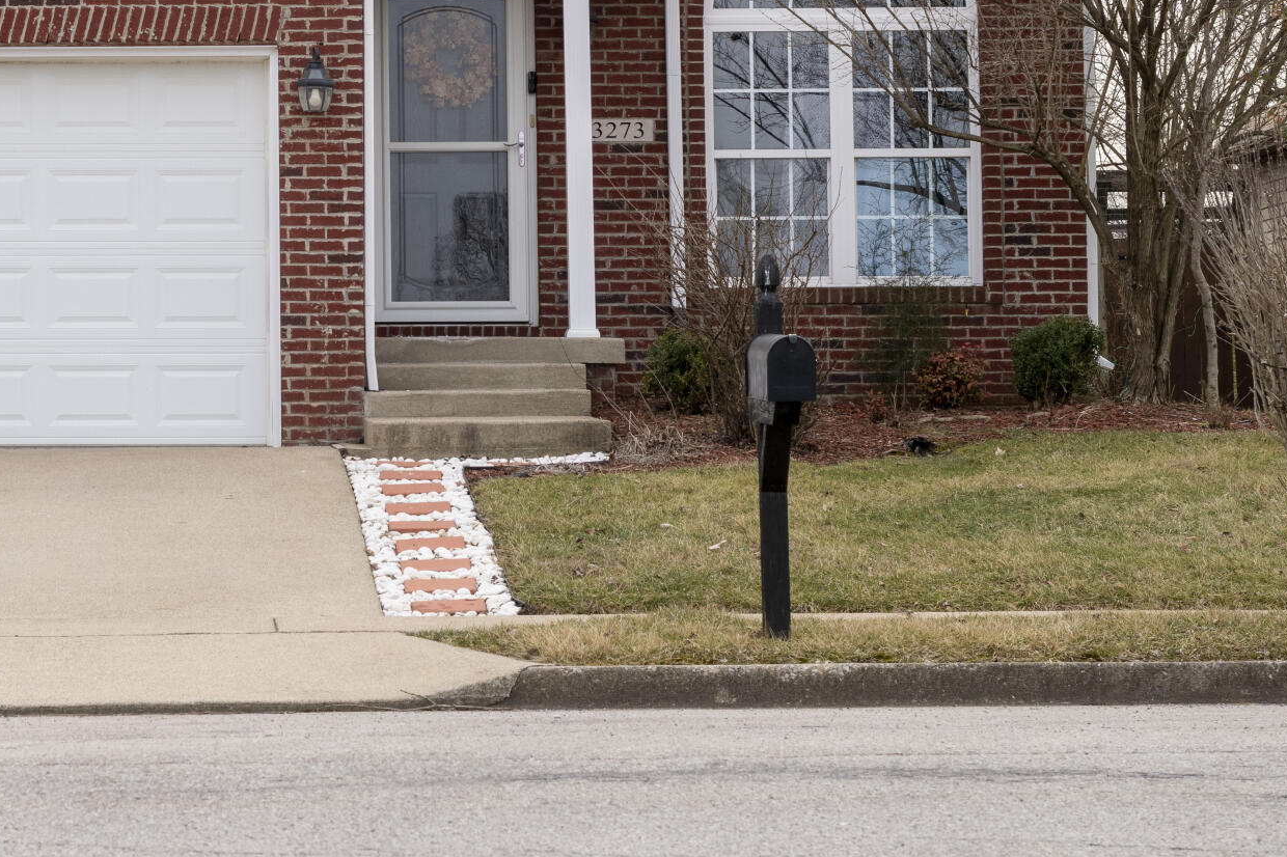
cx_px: 167
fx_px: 4324
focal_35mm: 121
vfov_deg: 11.3
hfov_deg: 16.7
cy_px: 152
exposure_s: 1/320
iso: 125
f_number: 8
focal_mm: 50
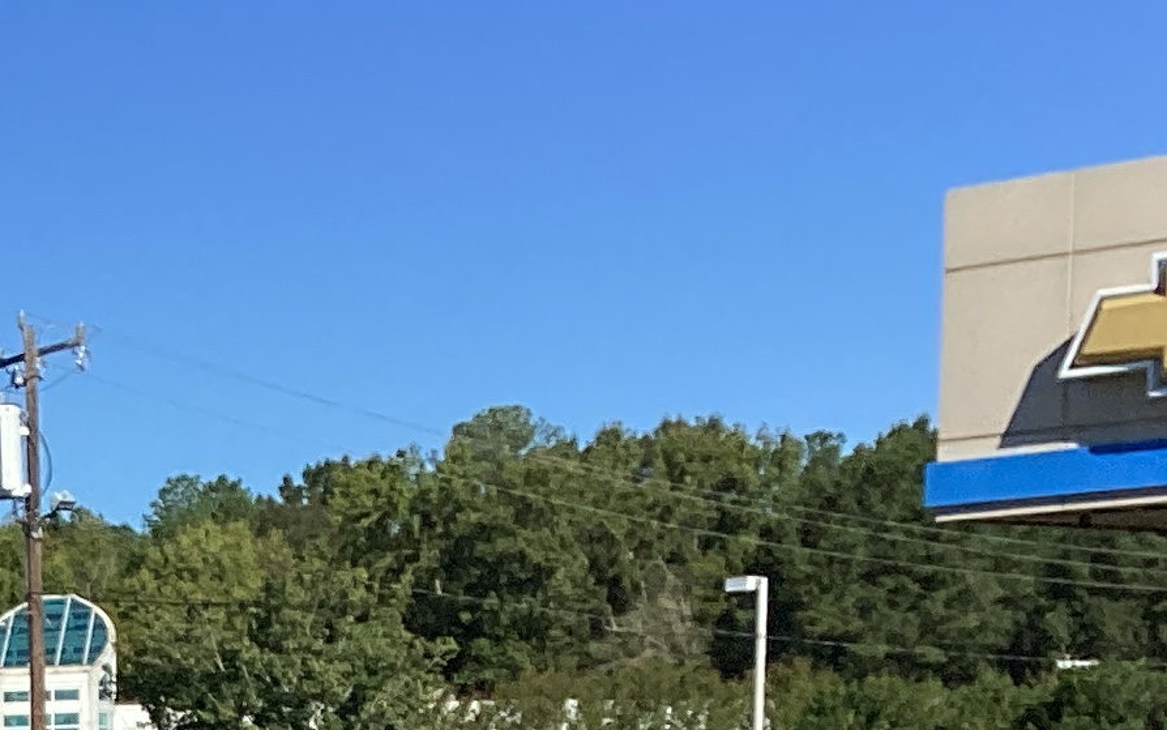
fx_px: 3817
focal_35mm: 120
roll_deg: +1.6
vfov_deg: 10.1
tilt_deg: -8.3
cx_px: -388
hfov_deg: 16.4
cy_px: 1472
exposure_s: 1/2262
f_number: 2.4
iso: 25
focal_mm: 3.3
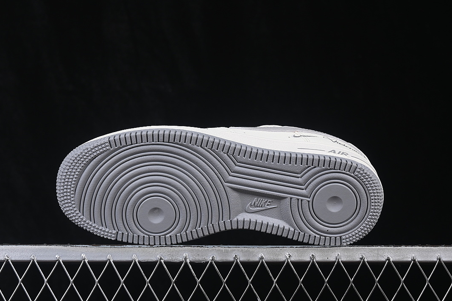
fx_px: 954
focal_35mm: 76
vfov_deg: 18.0
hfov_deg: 26.6
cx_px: 223
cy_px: 151
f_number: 8
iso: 160
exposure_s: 1/80
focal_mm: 50
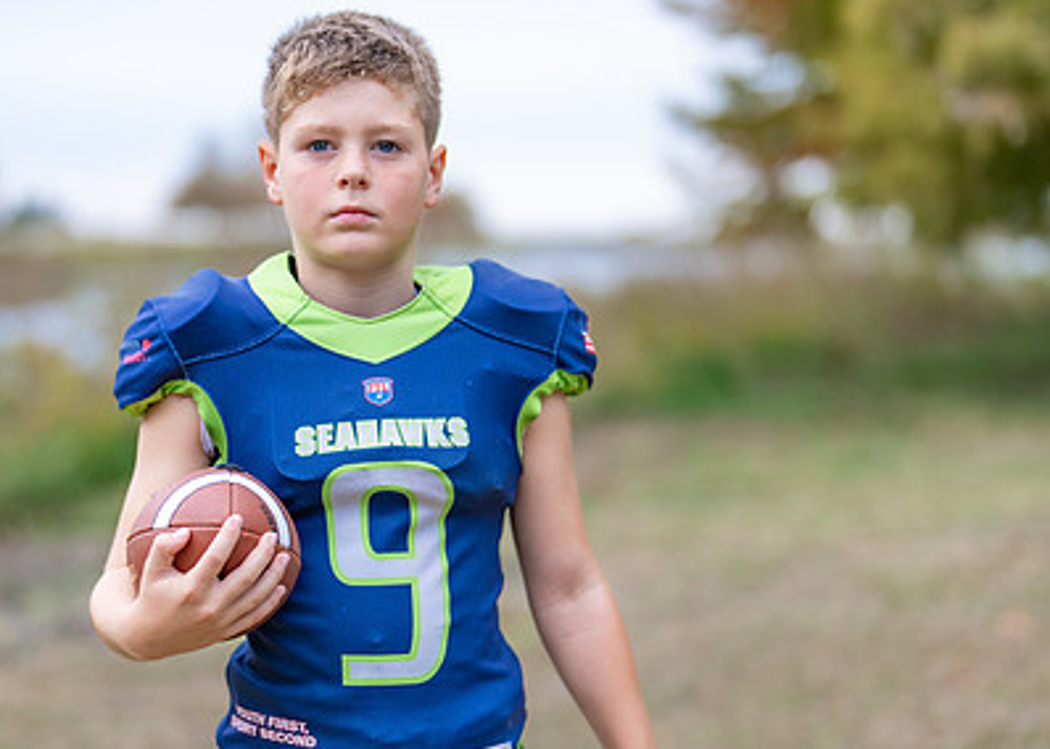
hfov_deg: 24.7
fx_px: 2385
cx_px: 353
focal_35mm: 80
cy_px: 456
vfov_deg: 17.8
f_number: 1.2
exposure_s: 1/500
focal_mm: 50
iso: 100
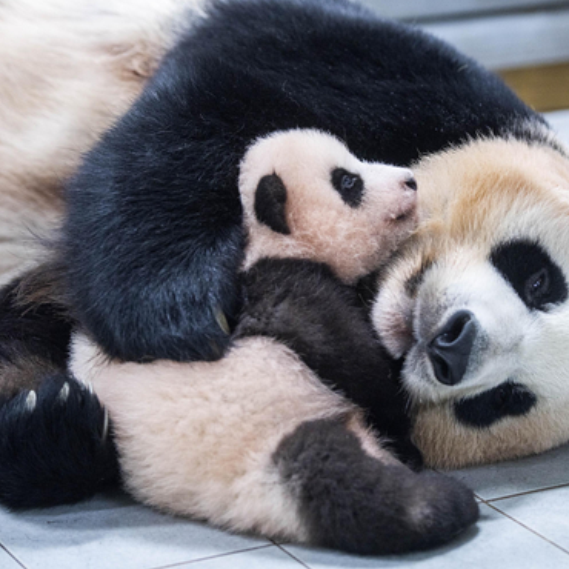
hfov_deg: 12.9
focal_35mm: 135
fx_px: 2511
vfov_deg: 12.9
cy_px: 284
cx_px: 311
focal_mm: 105
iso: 800
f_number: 4
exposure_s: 1/40
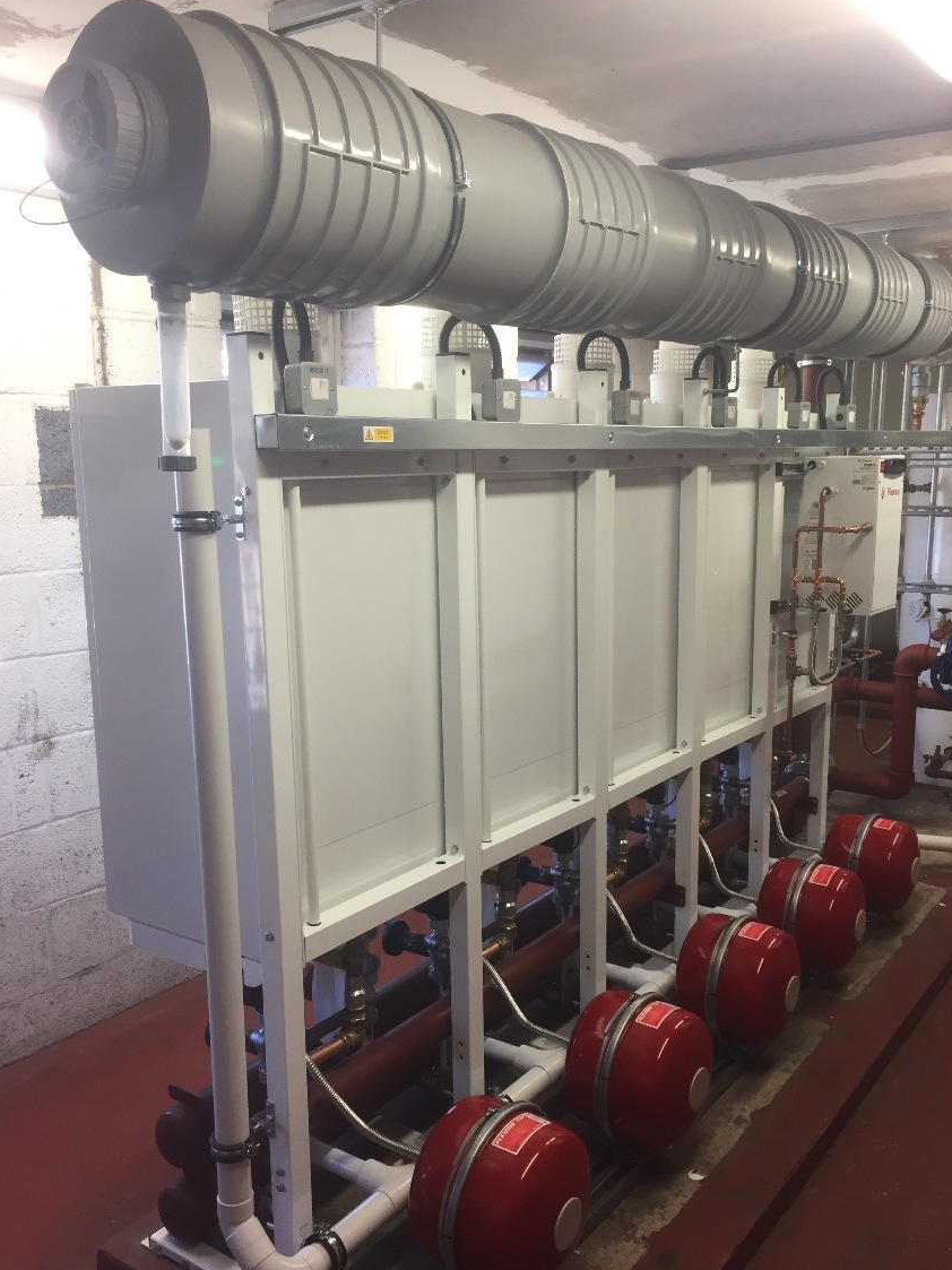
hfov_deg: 45.4
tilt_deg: -9.6
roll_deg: -0.3
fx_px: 1137
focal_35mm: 31
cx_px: 486
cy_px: 666
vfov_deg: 58.3
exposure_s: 1/33
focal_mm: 4.15
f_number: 2.2
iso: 32
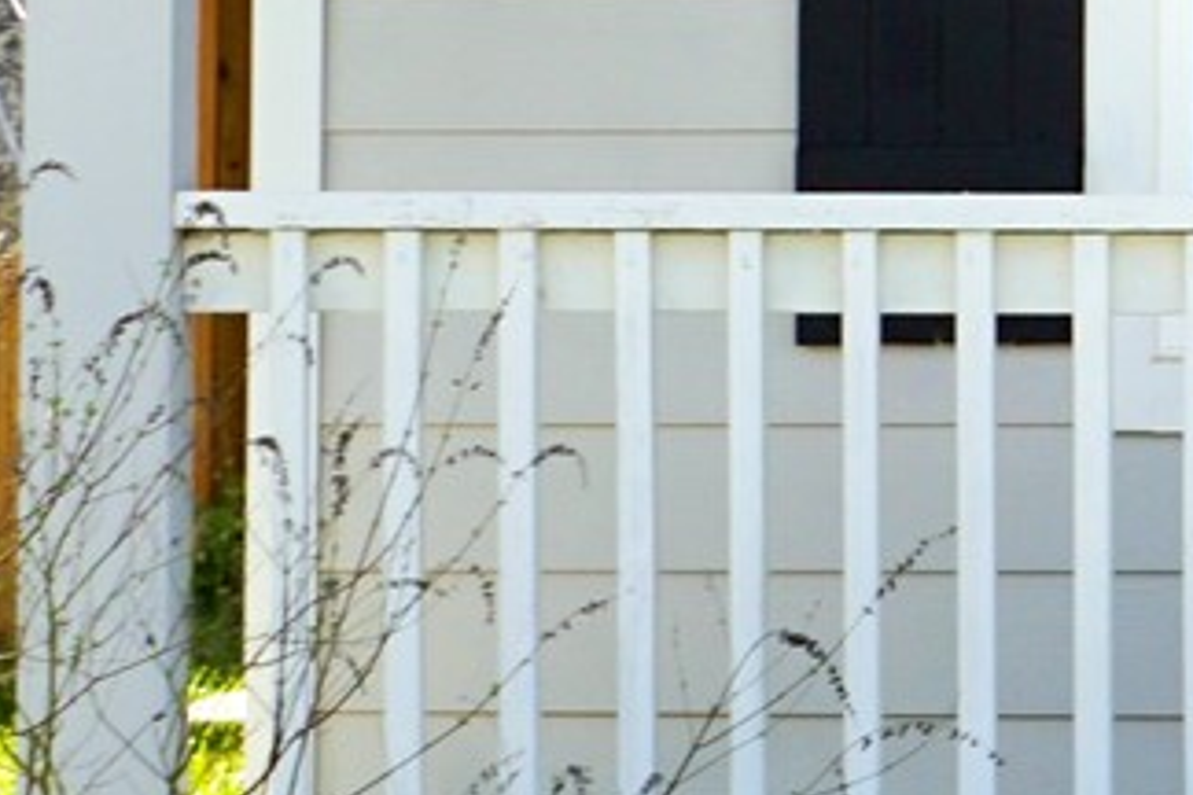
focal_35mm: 255
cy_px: -412
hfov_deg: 7.9
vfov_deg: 5.3
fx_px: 8450
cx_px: 1668
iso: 100
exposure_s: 1/160
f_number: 11
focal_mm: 38
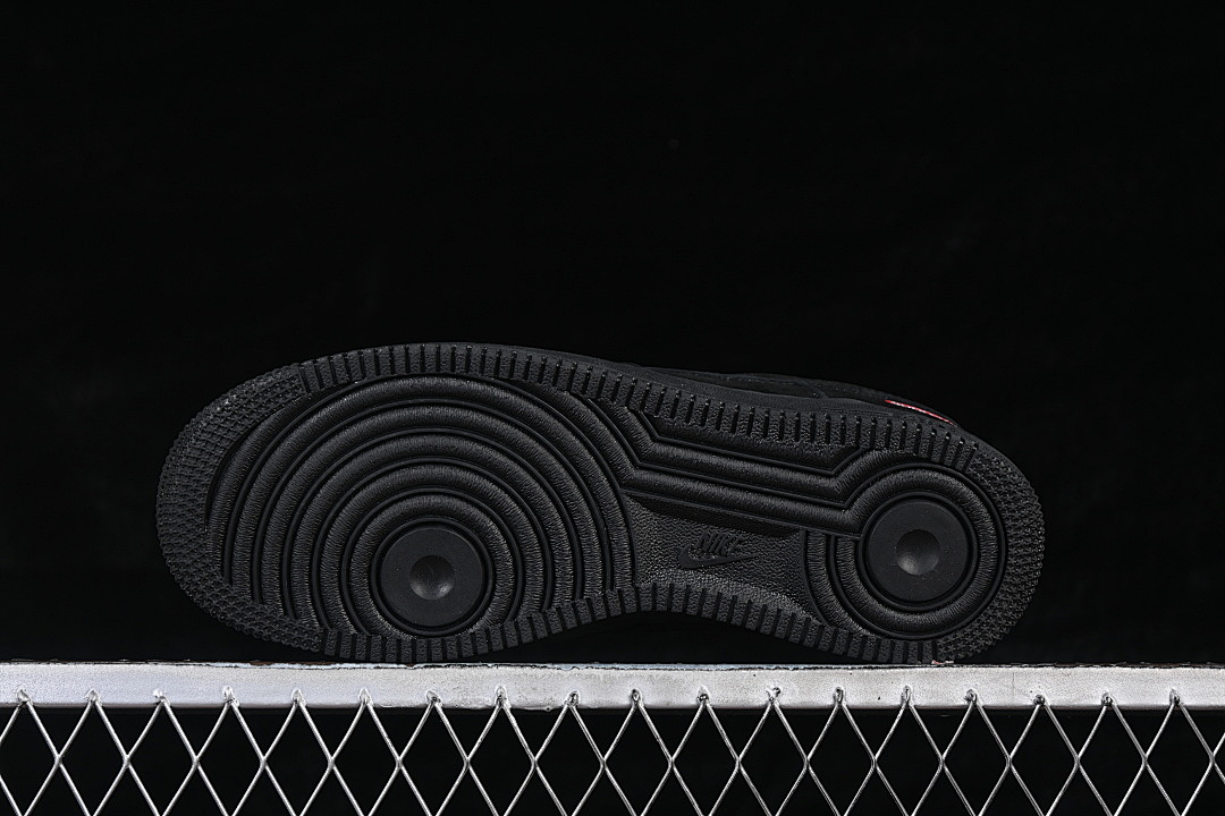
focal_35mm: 75
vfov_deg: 18.2
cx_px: 612
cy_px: 408
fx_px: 2552
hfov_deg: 27.0
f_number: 6.3
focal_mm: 50
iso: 160
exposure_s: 1/60
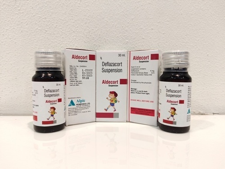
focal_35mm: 25
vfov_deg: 54.9
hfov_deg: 69.4
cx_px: 112
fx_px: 162
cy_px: 84
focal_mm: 5.42
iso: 256
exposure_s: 1/50
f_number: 1.89
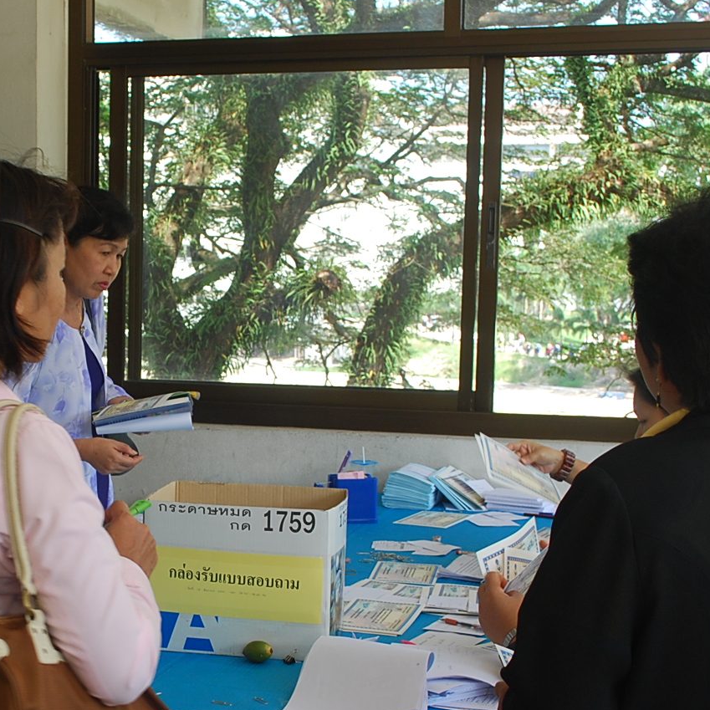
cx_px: 135
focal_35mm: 64
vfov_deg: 26.8
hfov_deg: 26.4
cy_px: 440
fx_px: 1485
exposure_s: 1/80
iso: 200
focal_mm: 22
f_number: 7.1
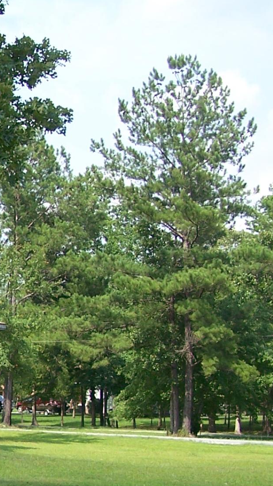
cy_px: 331
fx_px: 1442
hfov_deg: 10.2
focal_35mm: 112
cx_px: -210
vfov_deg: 19.0
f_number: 2.8
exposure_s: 1/640
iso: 80
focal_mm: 6.3
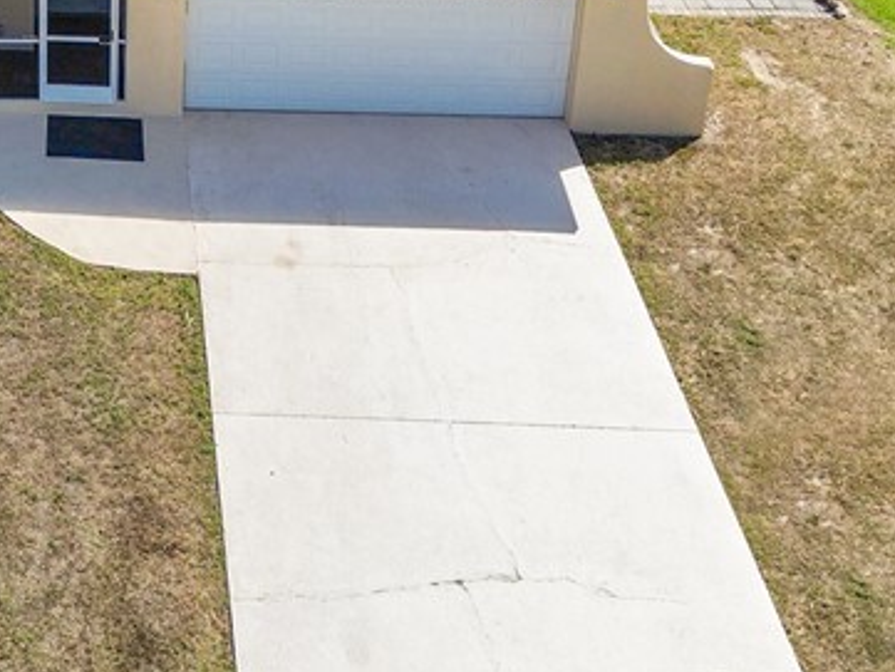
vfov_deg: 19.7
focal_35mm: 68
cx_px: -47
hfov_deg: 26.6
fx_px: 1759
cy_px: -231
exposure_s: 1/500
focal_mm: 6.72
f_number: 1.7
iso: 100
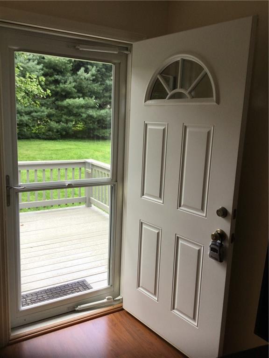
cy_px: 179
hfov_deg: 45.4
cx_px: 134
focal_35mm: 31
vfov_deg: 58.4
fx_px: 321
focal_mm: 3.3
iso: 25
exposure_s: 1/60
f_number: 2.4
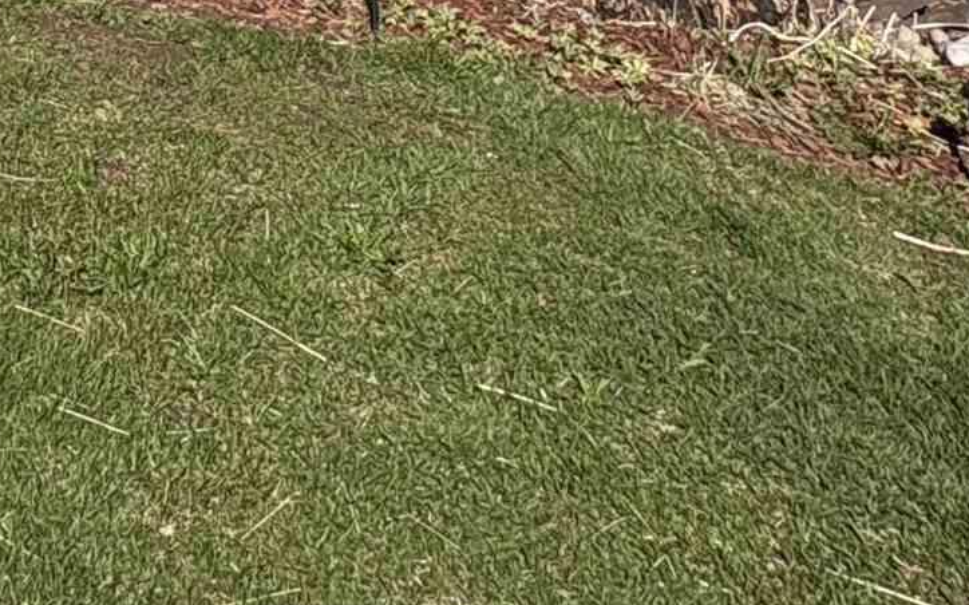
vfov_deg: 13.5
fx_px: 1663
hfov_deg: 28.3
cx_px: -193
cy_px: -924
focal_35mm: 63
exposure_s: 1/2342
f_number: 2.2
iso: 40
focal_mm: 2.22
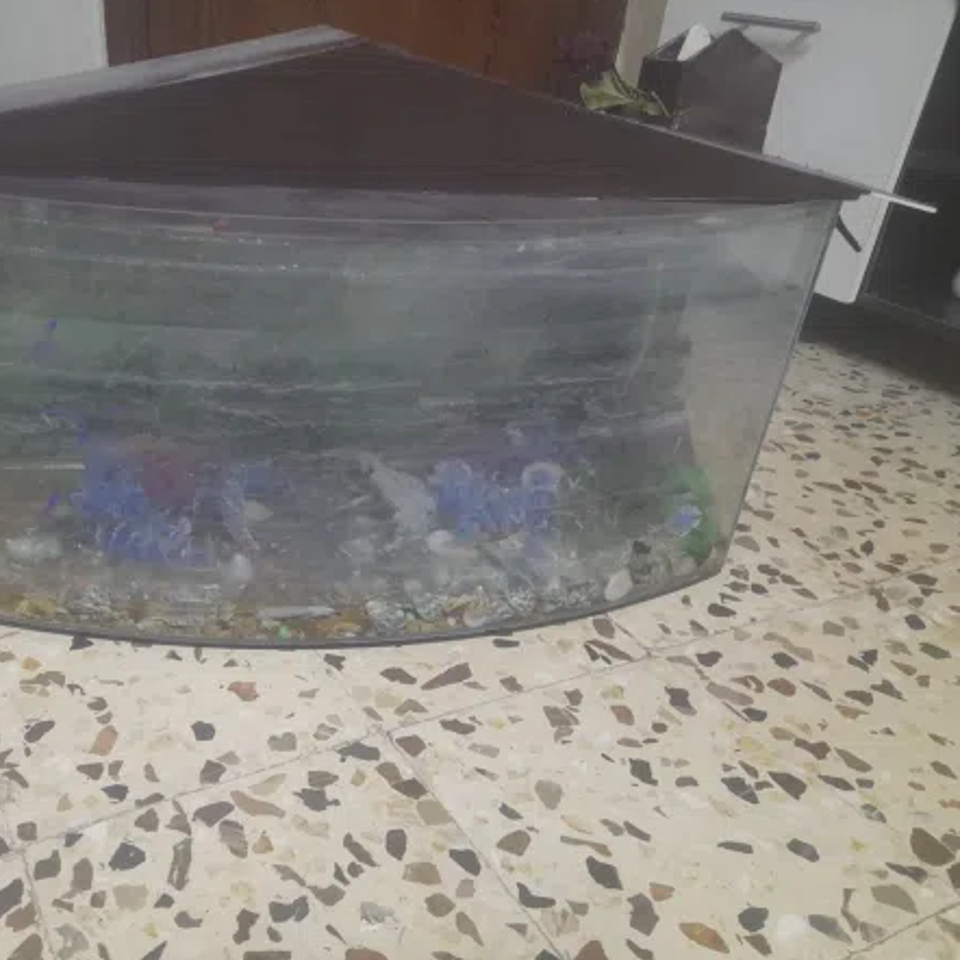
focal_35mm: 32
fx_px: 1004
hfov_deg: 49.7
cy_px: 506
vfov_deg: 51.1
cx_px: 282
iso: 320
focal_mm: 4.6
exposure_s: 1/50
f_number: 2
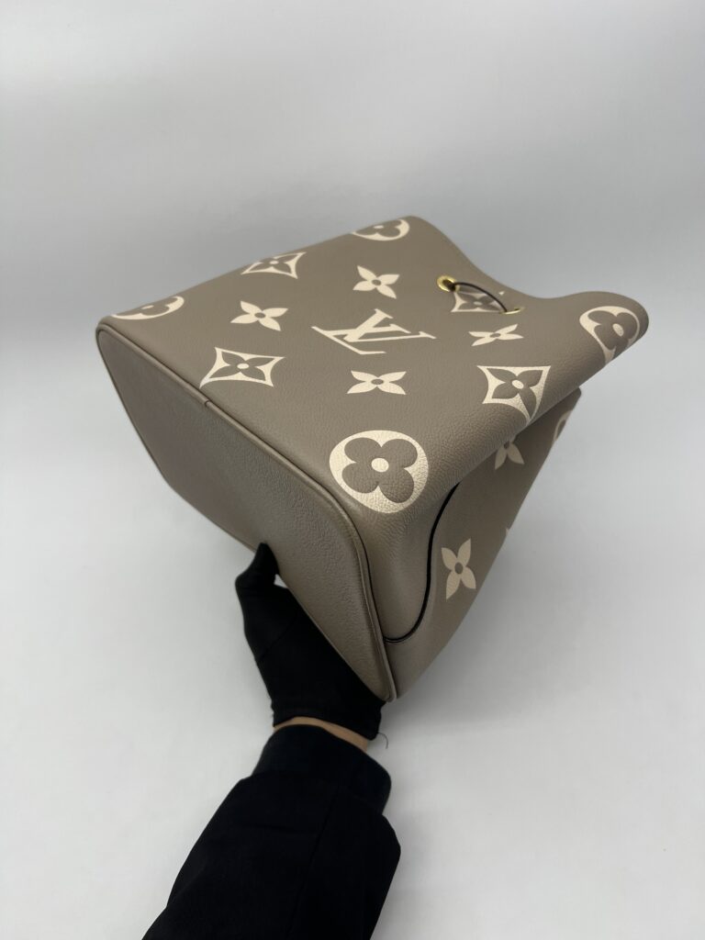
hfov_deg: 53.1
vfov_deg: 67.3
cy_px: 470
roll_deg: +4.2
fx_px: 706
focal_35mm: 26
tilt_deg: -35.6
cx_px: 352
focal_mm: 5.7
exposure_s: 1/254
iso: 40
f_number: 1.5
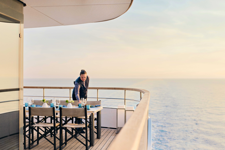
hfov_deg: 39.6
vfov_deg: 27.0
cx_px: 112
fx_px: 313
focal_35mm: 50
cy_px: 75
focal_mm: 50
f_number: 2.5
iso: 125
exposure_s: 1/4000
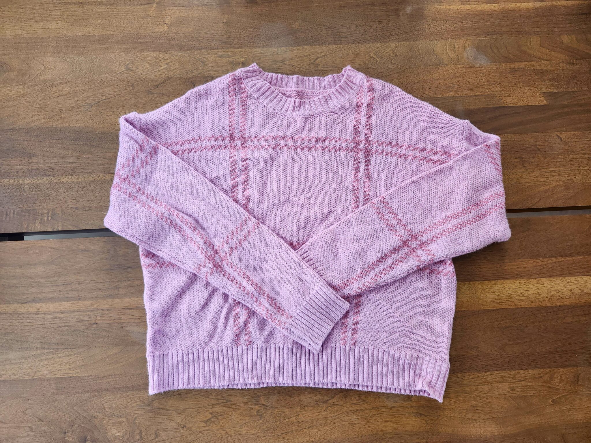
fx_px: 393
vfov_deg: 58.9
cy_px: 222
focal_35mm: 23
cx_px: 296
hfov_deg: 73.9
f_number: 1.8
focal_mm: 5.54
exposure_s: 1/120
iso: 200
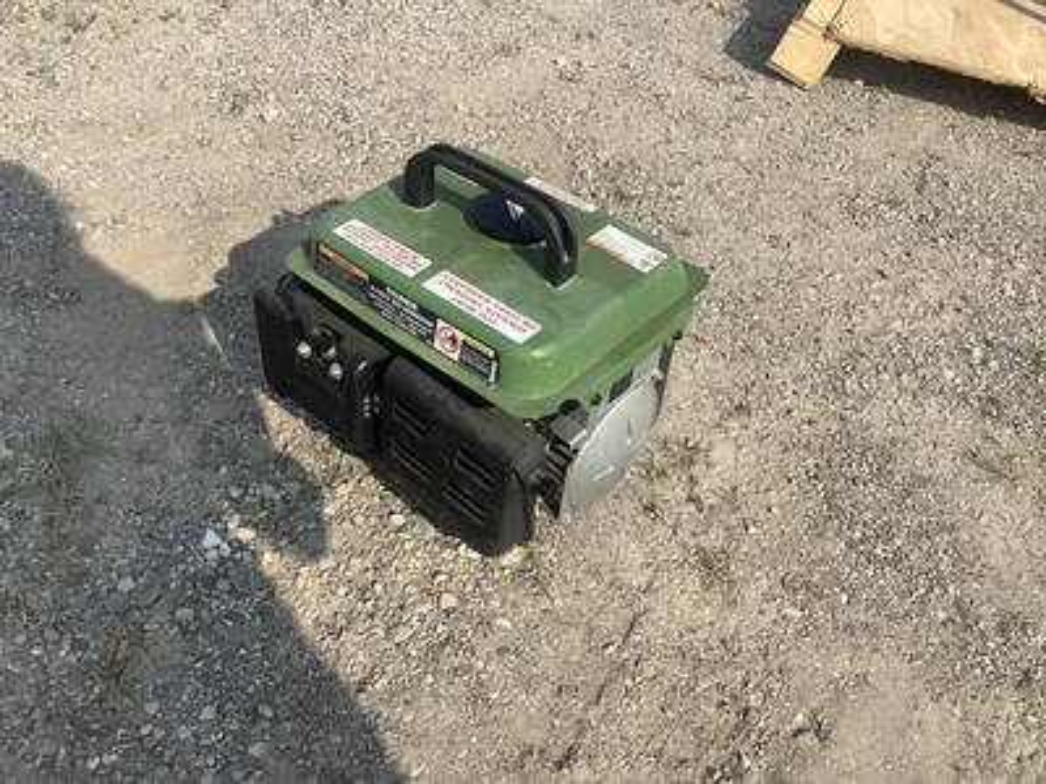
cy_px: 392
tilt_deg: -42.7
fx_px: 937
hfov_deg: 58.4
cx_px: 523
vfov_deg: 45.4
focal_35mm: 31
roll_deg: -5.9
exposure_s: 1/1508
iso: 25
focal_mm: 3.3
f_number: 2.4
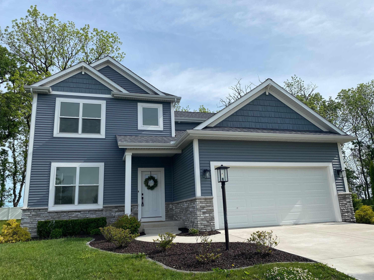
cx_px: 194
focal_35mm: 27
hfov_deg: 65.3
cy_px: 137
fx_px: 292
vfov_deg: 51.4
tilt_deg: +16.8
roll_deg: +2.8
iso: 32
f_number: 1.8
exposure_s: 1/3731
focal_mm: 4.25
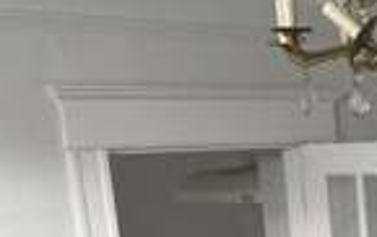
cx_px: 437
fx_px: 864
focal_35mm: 84
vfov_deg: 14.3
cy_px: 379
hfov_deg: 22.9
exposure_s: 1/60
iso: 500
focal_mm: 6.76
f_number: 1.78
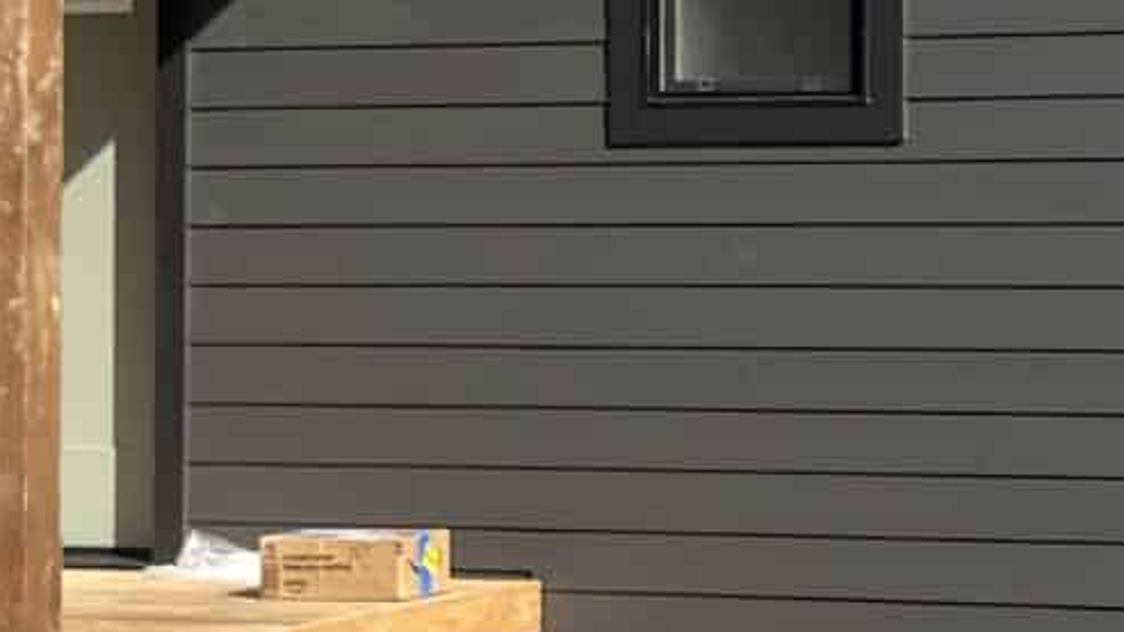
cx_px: 720
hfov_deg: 14.6
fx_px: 4380
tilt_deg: +6.2
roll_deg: -2.2
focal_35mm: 147
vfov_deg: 8.2
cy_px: 73
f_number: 1.5
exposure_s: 1/3704
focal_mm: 5.7
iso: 50
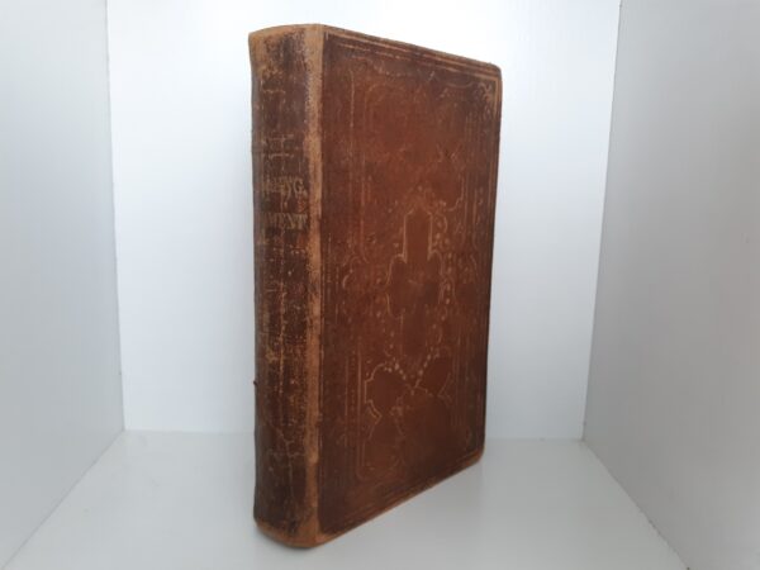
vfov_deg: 49.7
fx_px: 615
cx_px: 380
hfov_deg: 63.4
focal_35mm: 28
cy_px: 285
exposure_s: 1/25
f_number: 1.7
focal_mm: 3.7
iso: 200
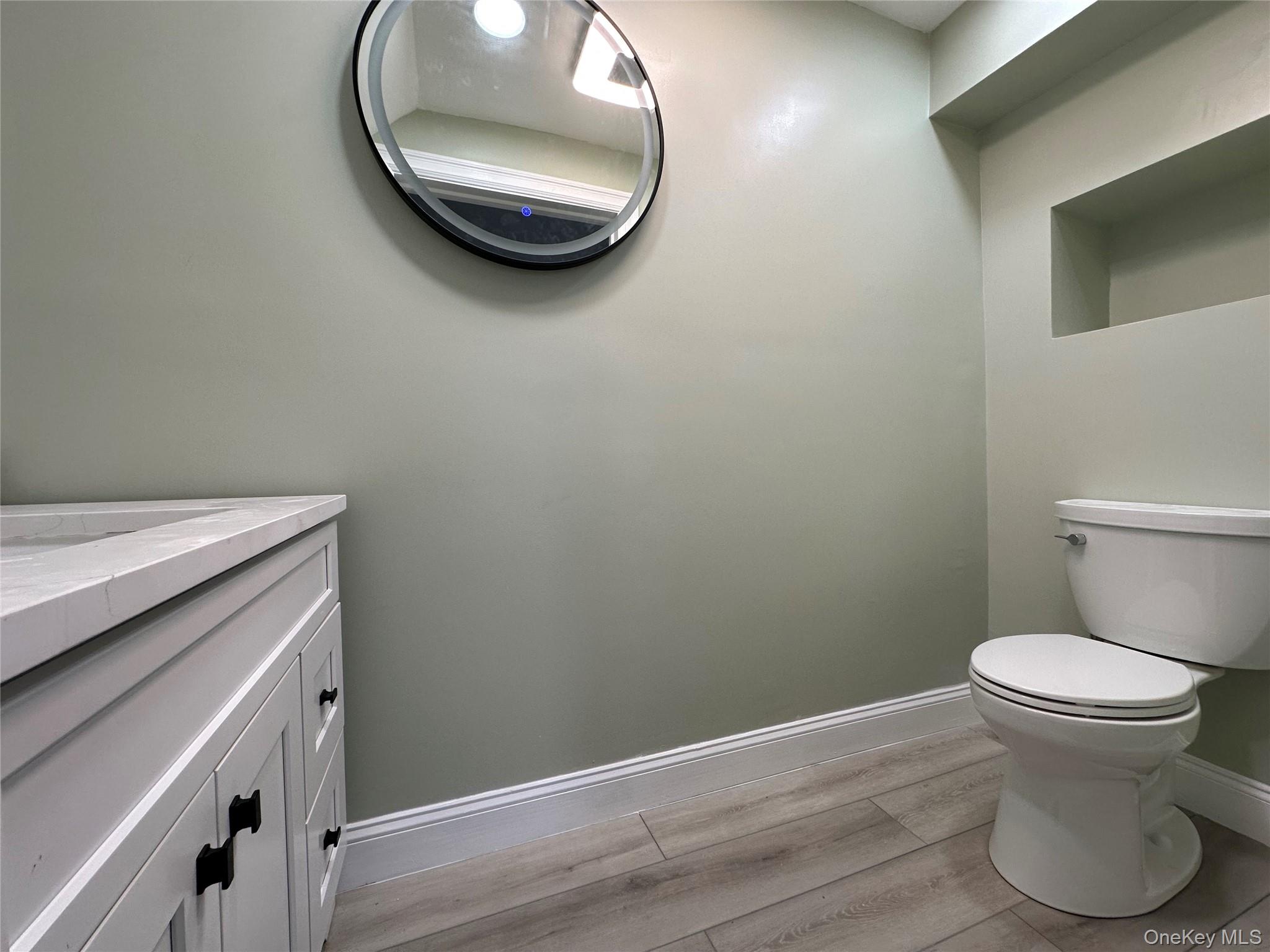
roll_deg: +0.9
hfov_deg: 102.1
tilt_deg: -1.1
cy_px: 476
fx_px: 514
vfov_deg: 85.7
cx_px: 635
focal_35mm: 14
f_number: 2.2
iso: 125
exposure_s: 1/120
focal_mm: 2.22
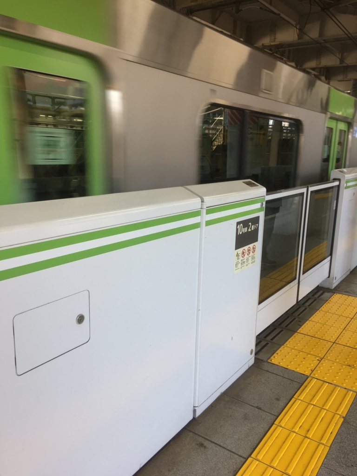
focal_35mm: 29
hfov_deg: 48.2
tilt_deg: -13.9
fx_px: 399
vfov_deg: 61.7
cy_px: 238
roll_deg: -0.1
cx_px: 178
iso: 32
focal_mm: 4.15
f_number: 2.2
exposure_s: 1/120
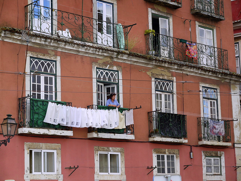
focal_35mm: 90
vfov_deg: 16.4
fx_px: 627
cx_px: 120
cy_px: 90
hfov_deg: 21.8
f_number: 5.6
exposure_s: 1/100
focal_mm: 45
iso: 100
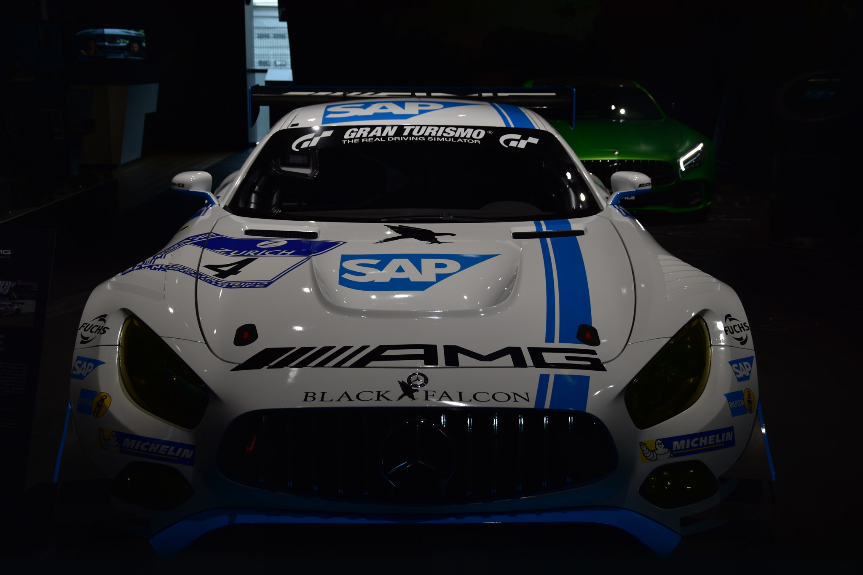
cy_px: 288
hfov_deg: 37.9
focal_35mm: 52
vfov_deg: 25.7
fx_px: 1258
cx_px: 432
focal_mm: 35
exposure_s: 1/60
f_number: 5
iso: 100
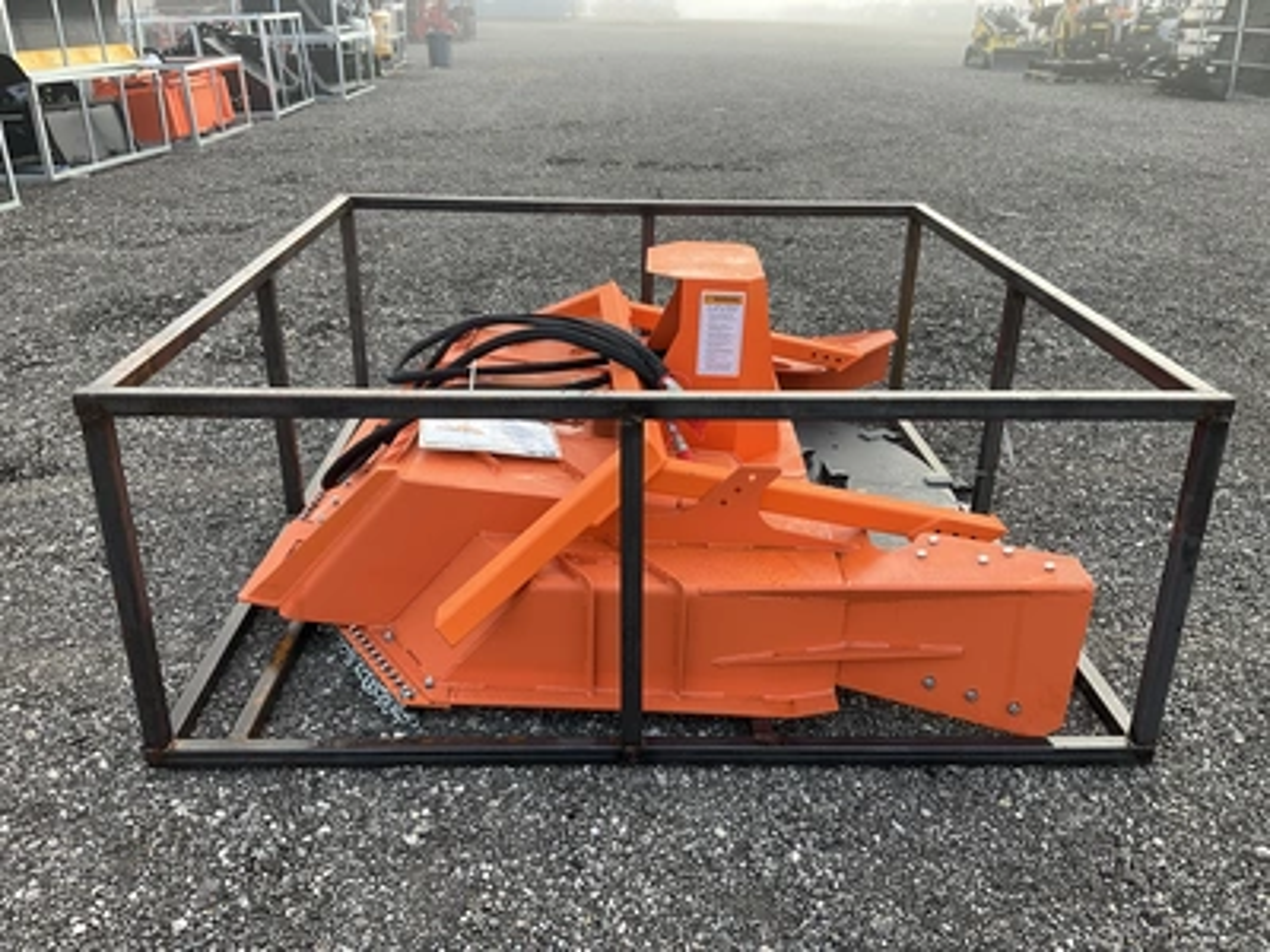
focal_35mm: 29
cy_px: 476
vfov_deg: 48.2
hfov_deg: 61.7
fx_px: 1064
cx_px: 635
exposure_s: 1/122
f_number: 1.8
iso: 25
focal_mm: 3
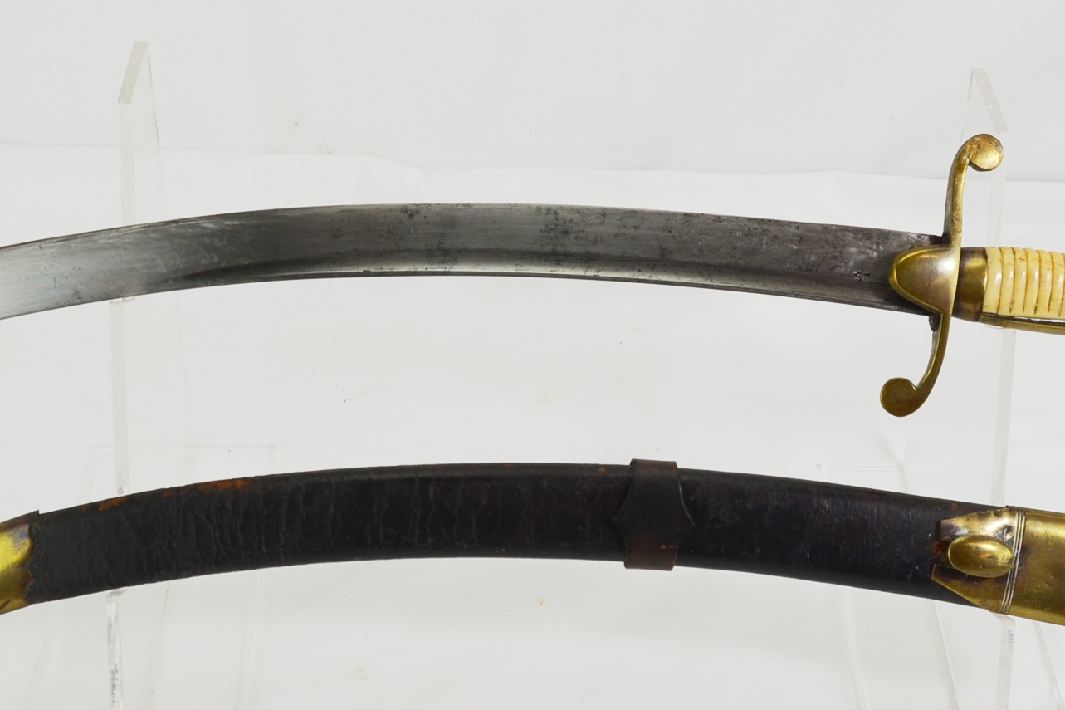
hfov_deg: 29.2
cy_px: 315
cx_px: 527
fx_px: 2041
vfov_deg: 19.7
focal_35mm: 69
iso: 200
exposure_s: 1/160
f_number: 6.3
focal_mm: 24
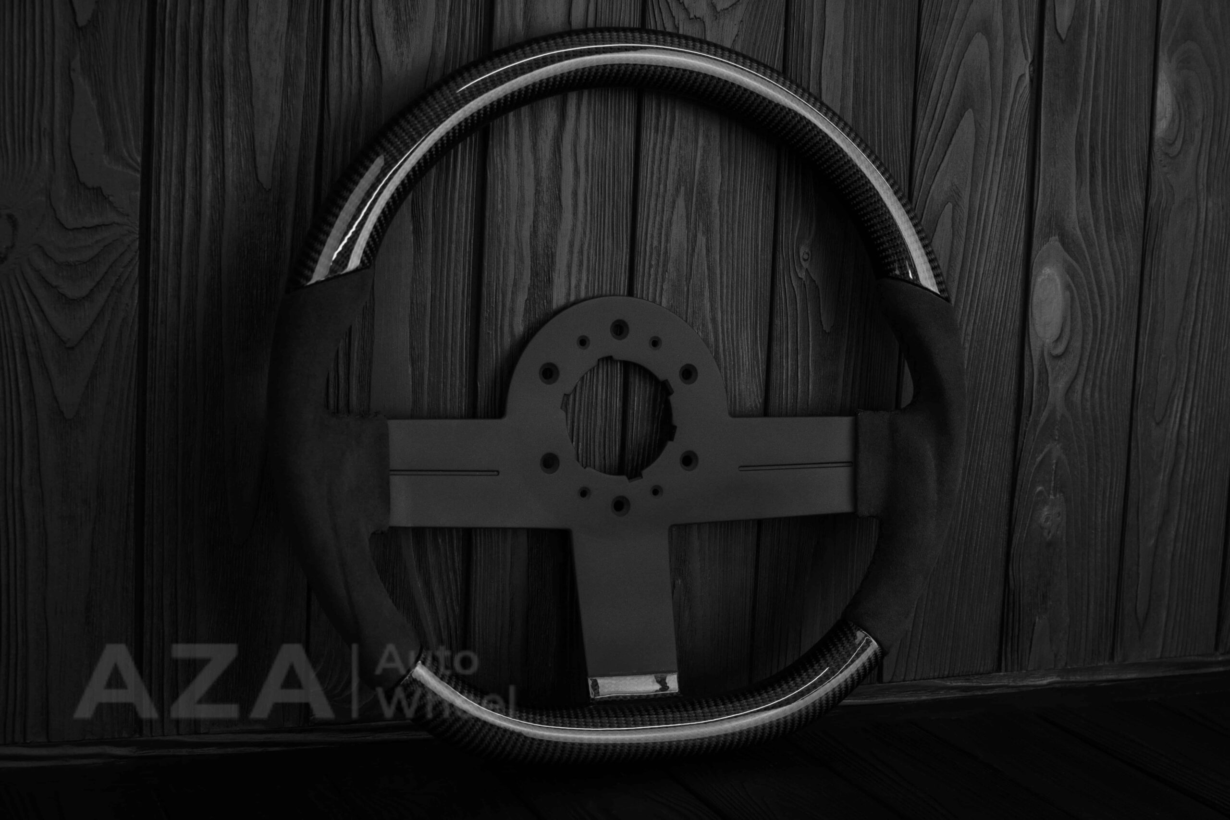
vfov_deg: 25.8
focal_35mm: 52
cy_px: 410
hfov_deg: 37.8
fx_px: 1794
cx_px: 615
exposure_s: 1/125
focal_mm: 35
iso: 500
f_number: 6.3
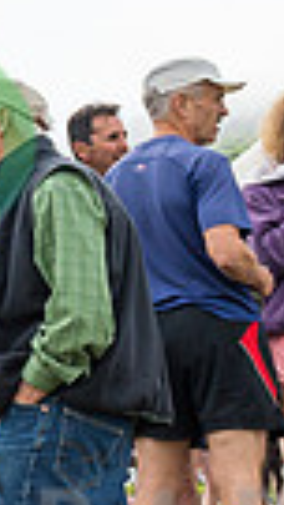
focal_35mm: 108
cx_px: -467
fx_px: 1445
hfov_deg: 9.6
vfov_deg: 19.7
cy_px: 172
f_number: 5.6
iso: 640
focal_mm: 24
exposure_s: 1/2500
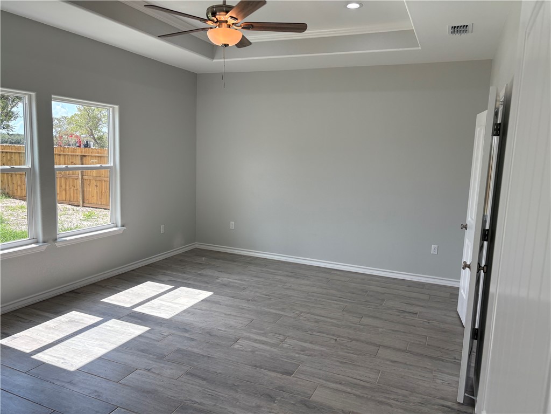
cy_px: 207
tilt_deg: -8.4
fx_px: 414
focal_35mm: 26
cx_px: 276
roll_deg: -2.1
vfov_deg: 53.1
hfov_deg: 67.3
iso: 64
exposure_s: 1/468
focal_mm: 5.96
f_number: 1.6
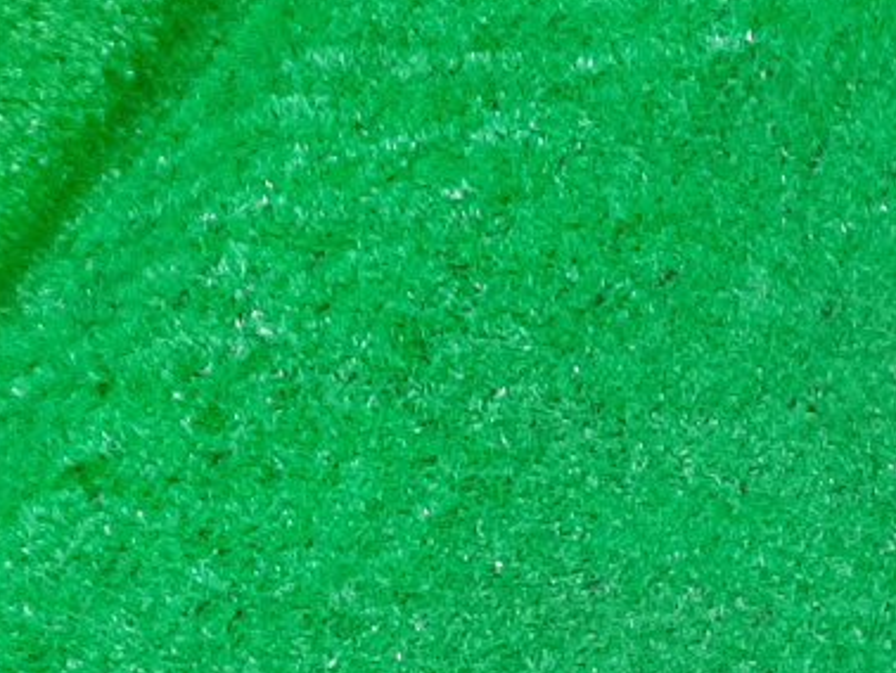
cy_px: 659
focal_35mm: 99
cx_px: 1621
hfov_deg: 16.5
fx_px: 2564
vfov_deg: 14.7
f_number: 1.7
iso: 151
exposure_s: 1/50
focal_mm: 3.93
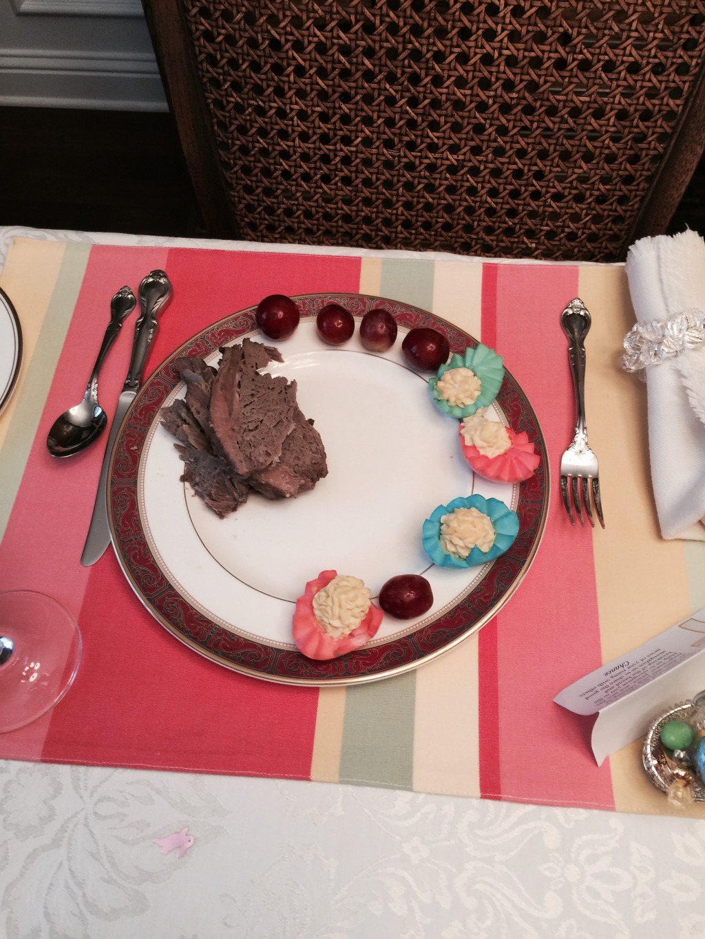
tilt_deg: -59.9
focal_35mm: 29
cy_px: 470
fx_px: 787
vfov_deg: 61.7
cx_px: 352
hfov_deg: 48.2
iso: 64
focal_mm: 4.15
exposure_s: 1/15
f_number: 2.2
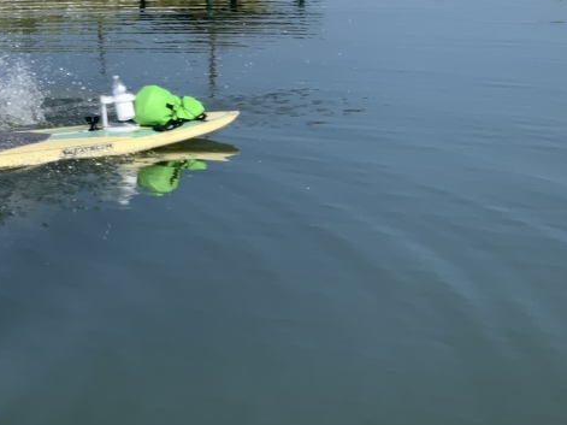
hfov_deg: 17.1
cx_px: 30
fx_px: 1850
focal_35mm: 113
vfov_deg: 13.0
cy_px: 39
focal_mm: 6
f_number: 2.4
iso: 16
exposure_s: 1/1170
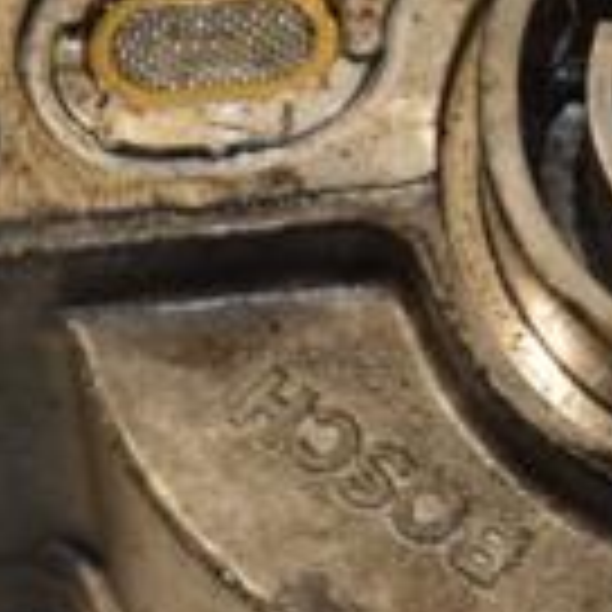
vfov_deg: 3.7
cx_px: 734
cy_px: 315
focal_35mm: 479
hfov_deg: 3.7
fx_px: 9579
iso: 800
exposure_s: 1/200
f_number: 5.6
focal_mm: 85
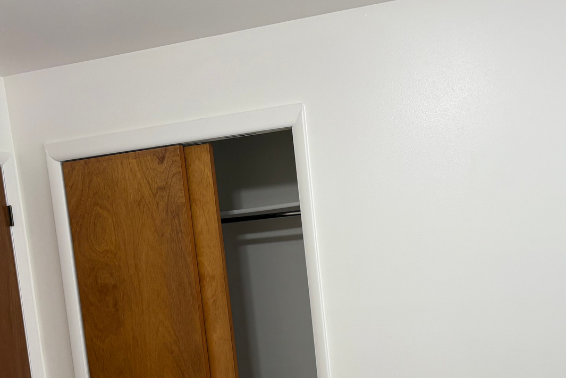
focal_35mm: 52
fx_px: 817
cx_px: 381
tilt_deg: -6.3
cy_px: 368
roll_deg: +4.9
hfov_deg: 37.7
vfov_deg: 24.9
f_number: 1.6
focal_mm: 5.96
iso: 125
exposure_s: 1/60
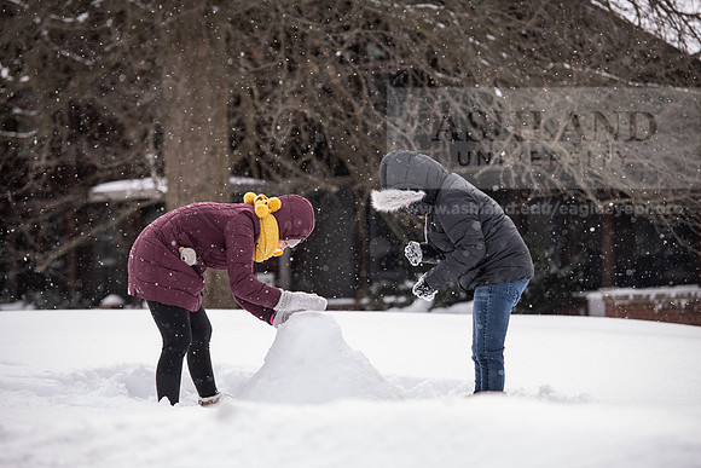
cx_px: 350
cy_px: 234
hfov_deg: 12.8
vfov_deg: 8.6
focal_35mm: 160
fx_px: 3116
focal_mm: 160
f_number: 4.5
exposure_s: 1/500
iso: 200
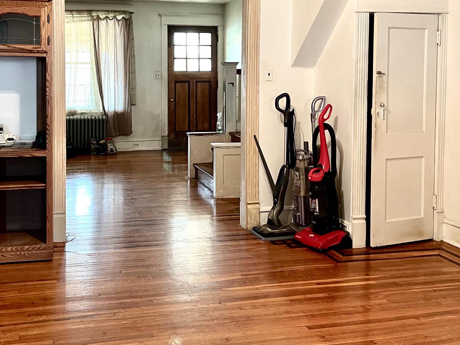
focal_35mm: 38
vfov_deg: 37.1
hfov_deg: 48.6
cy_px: 101
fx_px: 505
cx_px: 176
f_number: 1.6
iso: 320
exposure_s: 1/60
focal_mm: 5.1
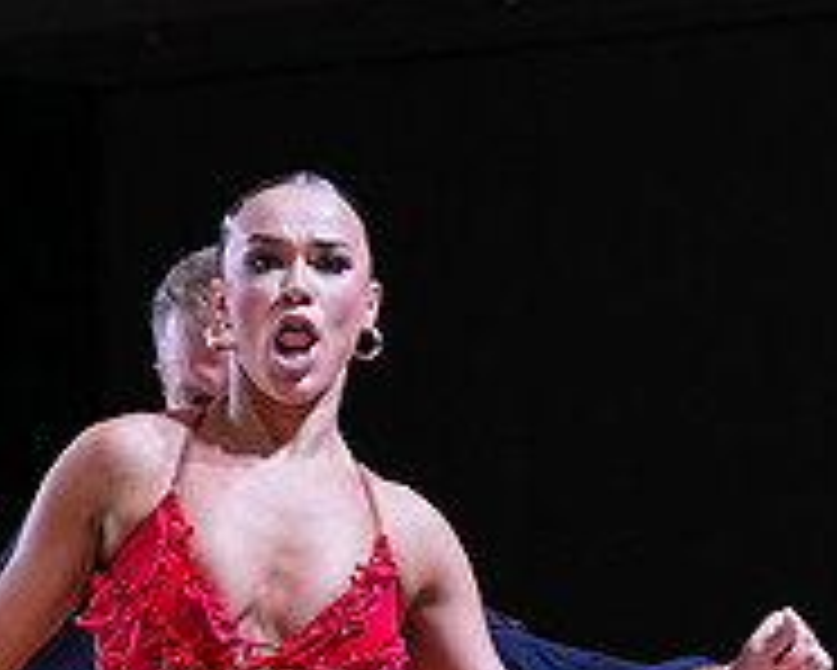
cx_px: 218
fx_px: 5800
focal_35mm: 234
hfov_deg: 8.2
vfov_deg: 6.5
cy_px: 935
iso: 1600
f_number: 4
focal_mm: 80
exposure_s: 1/500
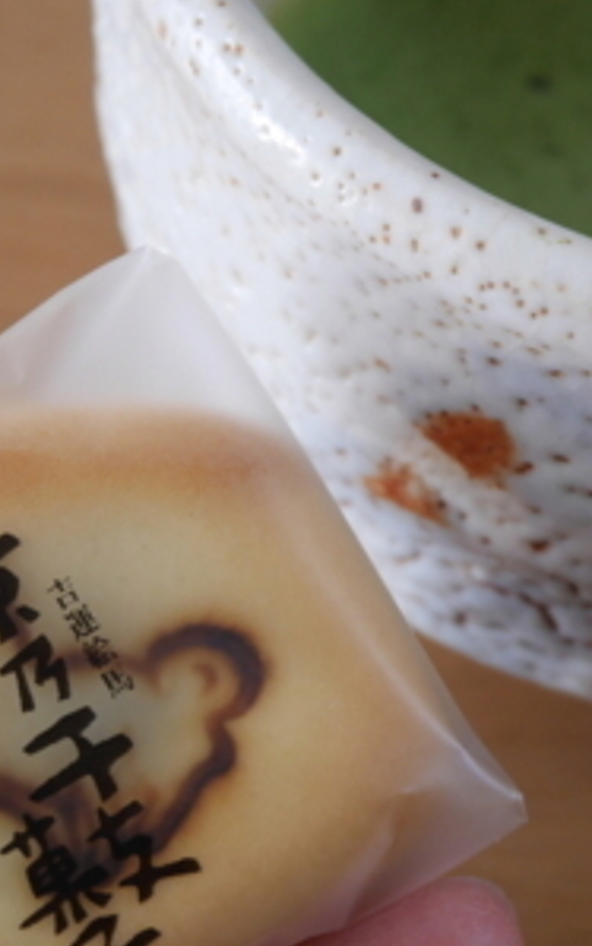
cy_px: 520
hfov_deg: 16.1
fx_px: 2090
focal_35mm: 81
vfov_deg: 25.5
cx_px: 389
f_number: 4.3
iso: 800
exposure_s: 1/40
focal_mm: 19
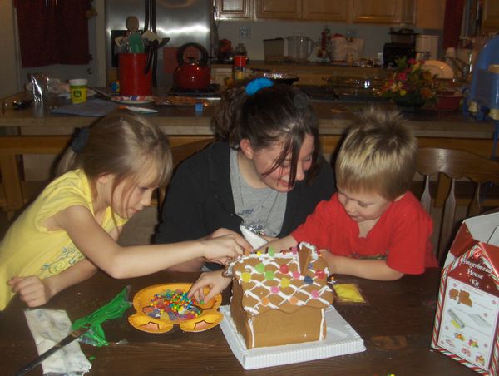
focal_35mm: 41
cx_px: 250
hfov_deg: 45.7
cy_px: 188
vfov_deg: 35.2
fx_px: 592
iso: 100
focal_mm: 6.5
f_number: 3.5
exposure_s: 1/60
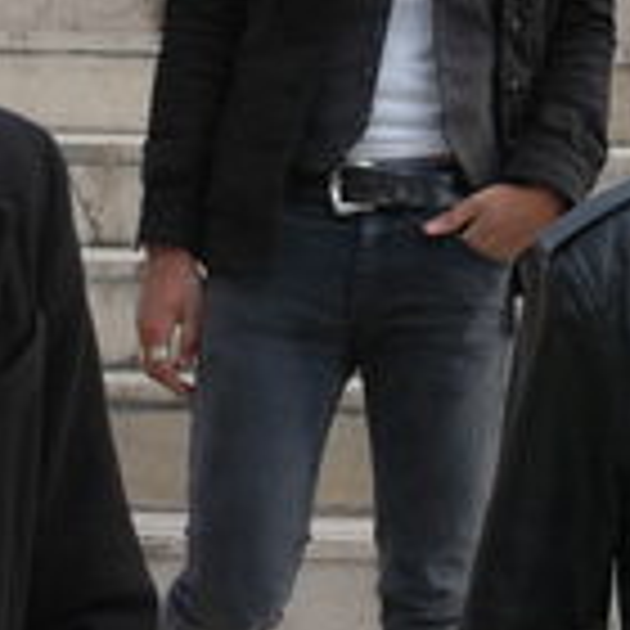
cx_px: 328
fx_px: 3285
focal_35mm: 160
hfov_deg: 11.0
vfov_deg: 10.9
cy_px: 22
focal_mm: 35
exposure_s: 1/125
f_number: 9.5
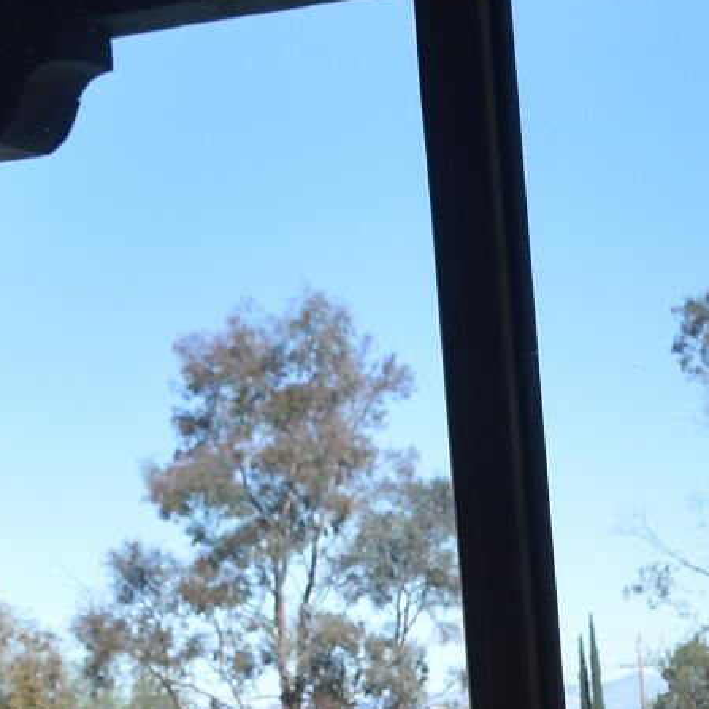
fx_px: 3963
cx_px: 741
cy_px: 1072
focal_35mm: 171
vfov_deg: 9.9
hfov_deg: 10.1
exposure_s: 1/500
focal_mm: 20
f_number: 8
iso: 220
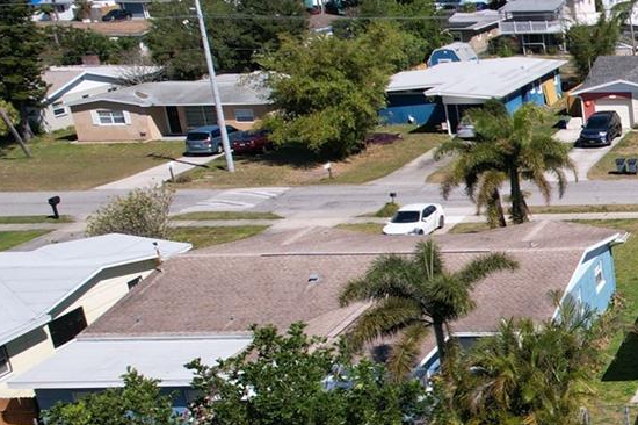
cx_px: 904
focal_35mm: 64
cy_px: 322
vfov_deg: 21.0
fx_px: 1133
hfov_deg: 25.4
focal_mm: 8.38
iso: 100
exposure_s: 1/640
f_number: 2.8
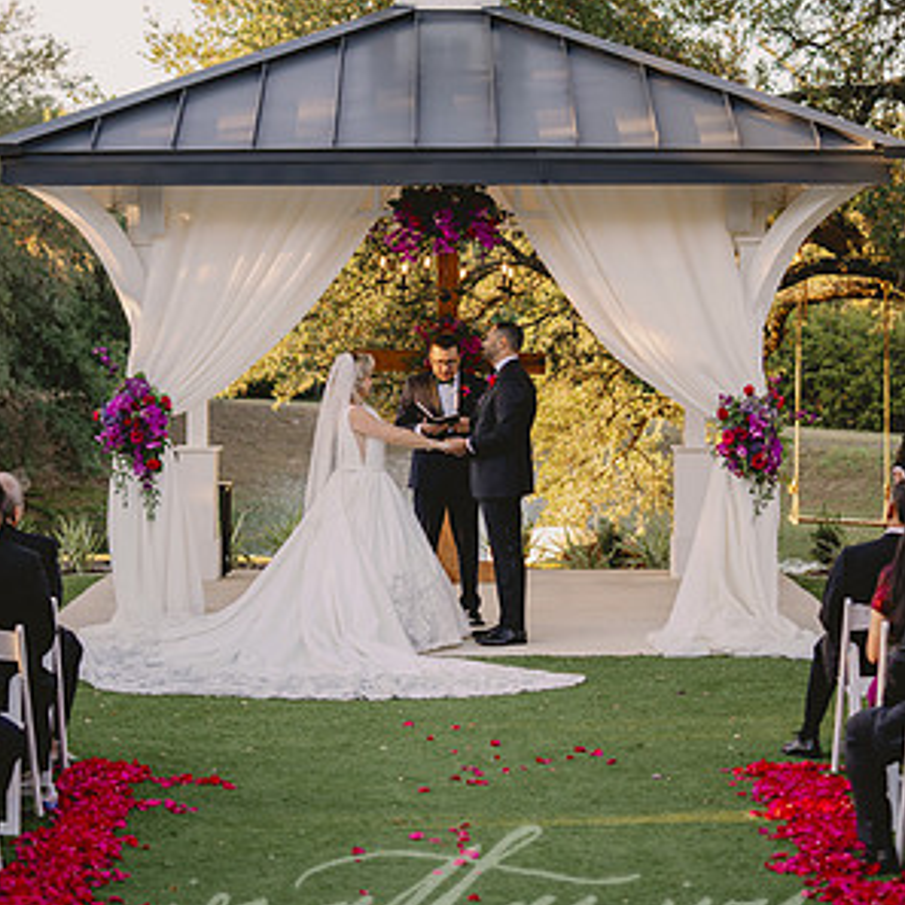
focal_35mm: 90
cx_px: 451
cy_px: 353
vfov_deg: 19.3
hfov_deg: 19.3
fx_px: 2662
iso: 400
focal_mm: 70
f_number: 2.8
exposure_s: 1/320
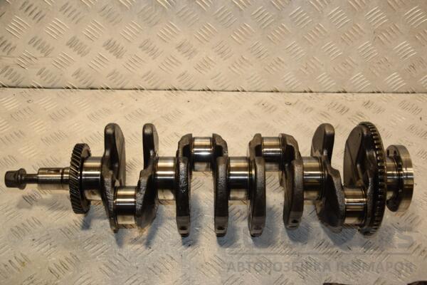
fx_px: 569
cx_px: 214
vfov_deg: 28.1
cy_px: 142
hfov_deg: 41.1
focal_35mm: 48
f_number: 6.3
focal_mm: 32
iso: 800
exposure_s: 1/200
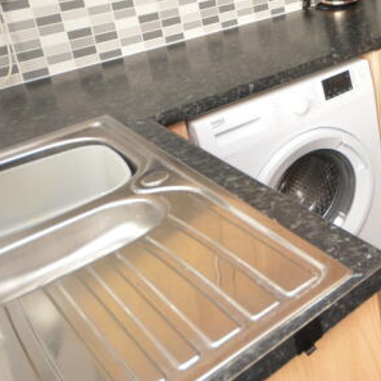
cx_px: 495
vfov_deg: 35.7
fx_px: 548
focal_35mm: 44
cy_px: 29
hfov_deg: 30.3
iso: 200
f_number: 4.5
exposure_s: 1/80
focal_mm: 10
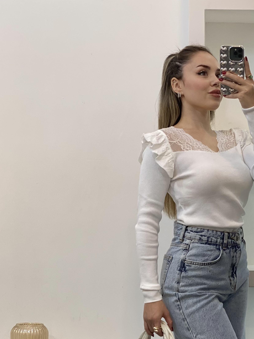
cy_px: 293
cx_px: 204
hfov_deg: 15.6
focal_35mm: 94
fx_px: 920
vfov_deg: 20.5
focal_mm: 6
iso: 64
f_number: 2
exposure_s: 1/100
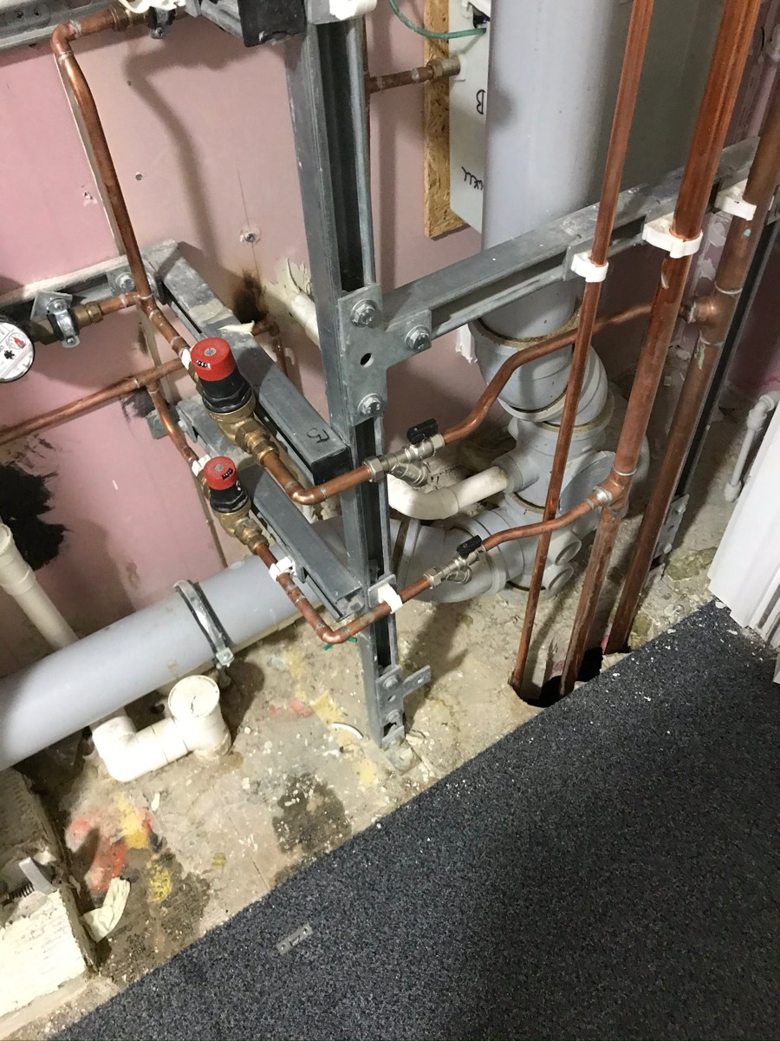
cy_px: 520
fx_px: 841
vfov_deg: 63.4
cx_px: 390
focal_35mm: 28
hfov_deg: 49.7
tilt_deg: -51.0
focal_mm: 3.99
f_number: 1.8
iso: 80
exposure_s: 1/7
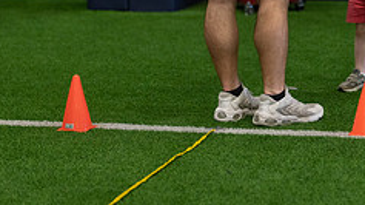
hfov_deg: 15.3
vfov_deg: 8.6
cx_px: 322
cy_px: -31
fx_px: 1345
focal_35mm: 139
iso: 1000
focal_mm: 50
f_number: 1.4
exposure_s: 1/1000
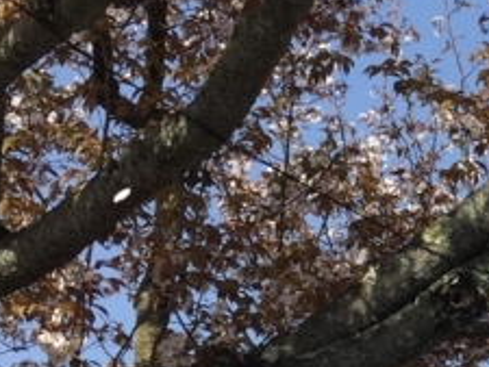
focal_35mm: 132
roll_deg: +0.0
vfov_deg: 11.1
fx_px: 1866
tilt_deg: +22.1
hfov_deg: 13.3
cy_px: 389
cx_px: 904
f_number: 2.2
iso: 32
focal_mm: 4.15
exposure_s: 1/1799
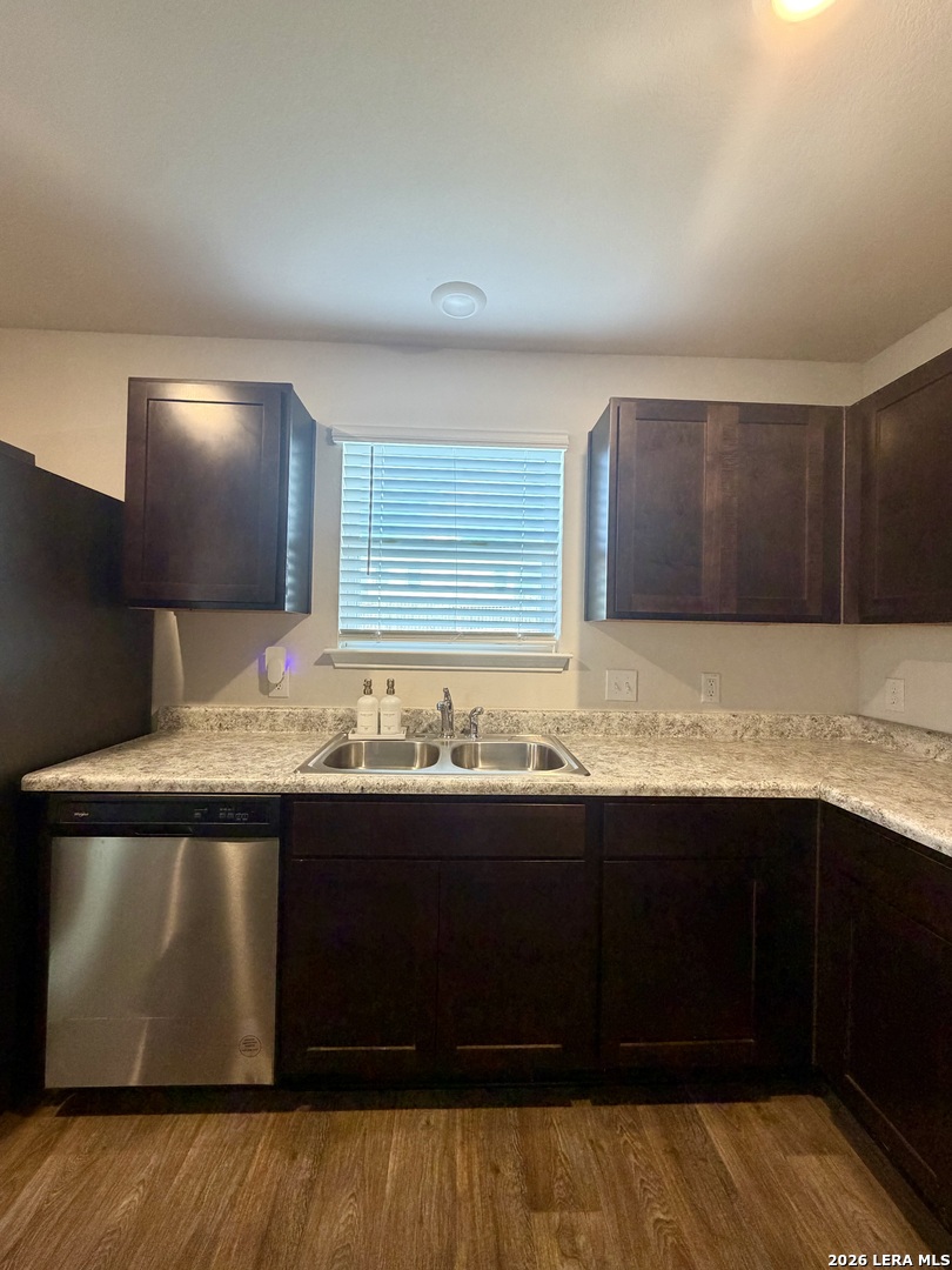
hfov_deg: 85.7
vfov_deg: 102.1
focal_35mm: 14
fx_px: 513
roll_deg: -1.4
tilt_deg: +0.7
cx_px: 476
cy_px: 635
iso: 250
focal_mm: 2.22
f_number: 2.2
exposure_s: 1/60
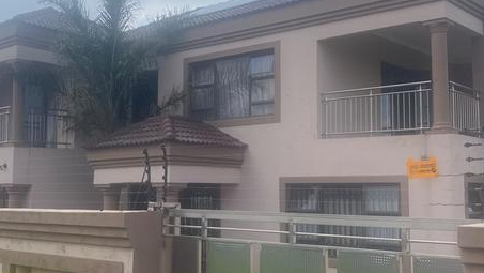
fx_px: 642
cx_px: 199
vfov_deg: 24.0
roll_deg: -0.8
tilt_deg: +5.8
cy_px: 126
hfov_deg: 41.2
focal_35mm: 50
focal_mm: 4.25
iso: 32
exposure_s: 1/4274
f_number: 1.8
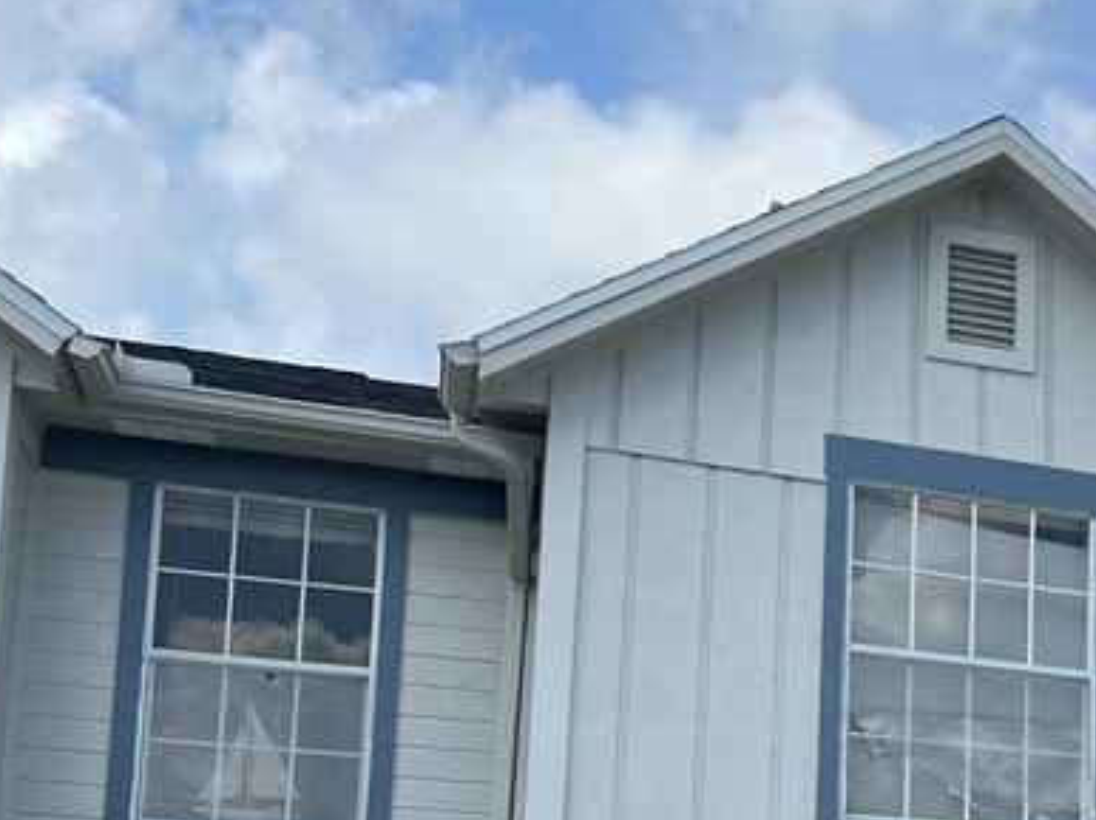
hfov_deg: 25.0
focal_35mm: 69
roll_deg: -0.1
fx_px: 2183
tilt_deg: +8.0
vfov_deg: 20.2
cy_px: 939
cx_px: 1369
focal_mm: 5.7
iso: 50
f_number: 1.5
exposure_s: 1/5076
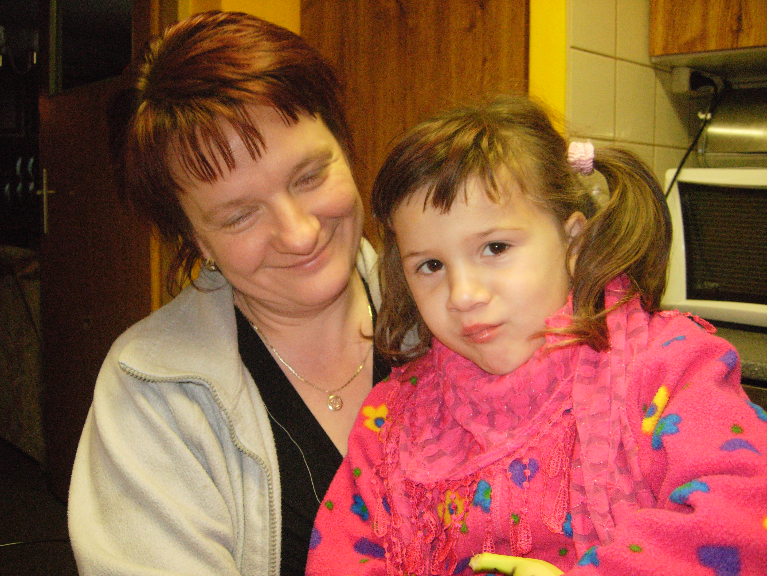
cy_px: 288
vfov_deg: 39.7
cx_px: 384
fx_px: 798
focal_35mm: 36
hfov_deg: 51.4
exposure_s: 1/45.2
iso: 400
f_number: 2.7
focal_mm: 7.5
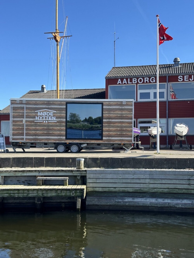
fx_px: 359
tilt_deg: +2.5
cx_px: 97
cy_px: 129
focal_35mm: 48
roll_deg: -0.5
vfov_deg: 39.7
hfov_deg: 30.3
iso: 64
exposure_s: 1/1953
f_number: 1.78
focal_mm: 6.86
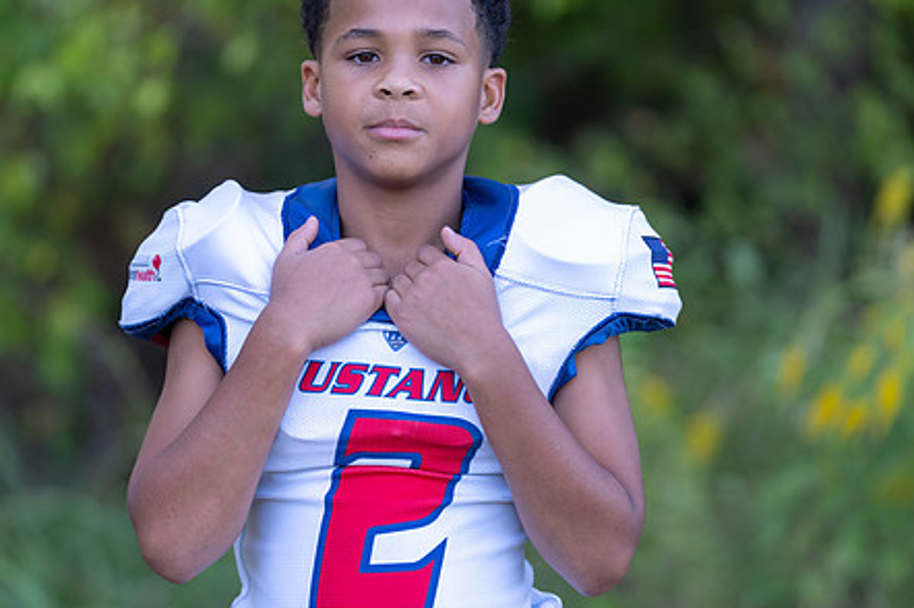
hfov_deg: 13.3
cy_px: 262
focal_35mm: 155
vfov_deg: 8.8
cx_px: 418
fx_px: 3932
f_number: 2.8
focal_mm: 118
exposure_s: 1/320
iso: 320
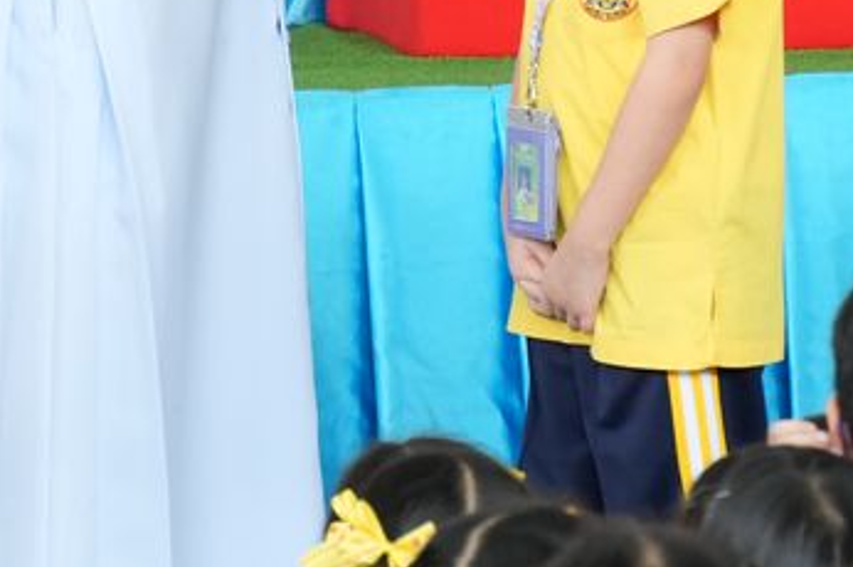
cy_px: -293
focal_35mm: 513
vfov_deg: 2.7
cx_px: 179
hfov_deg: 4.0
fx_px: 12135
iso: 1000
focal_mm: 105
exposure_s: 1/125
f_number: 5.6
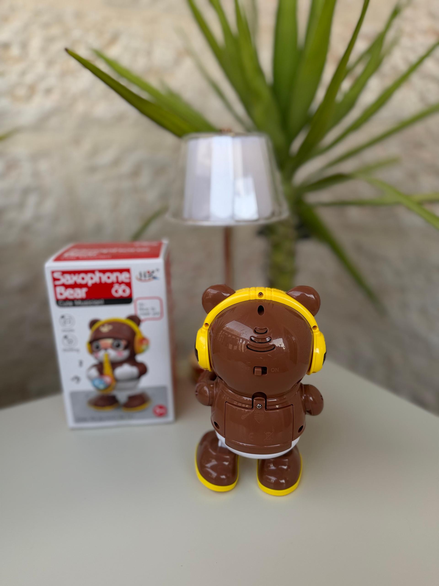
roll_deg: +1.2
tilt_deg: -17.2
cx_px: 220
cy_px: 293
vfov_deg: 71.6
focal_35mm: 24
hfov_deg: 56.8
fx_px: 406
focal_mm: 6.76
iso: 125
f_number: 1.78
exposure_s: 1/50
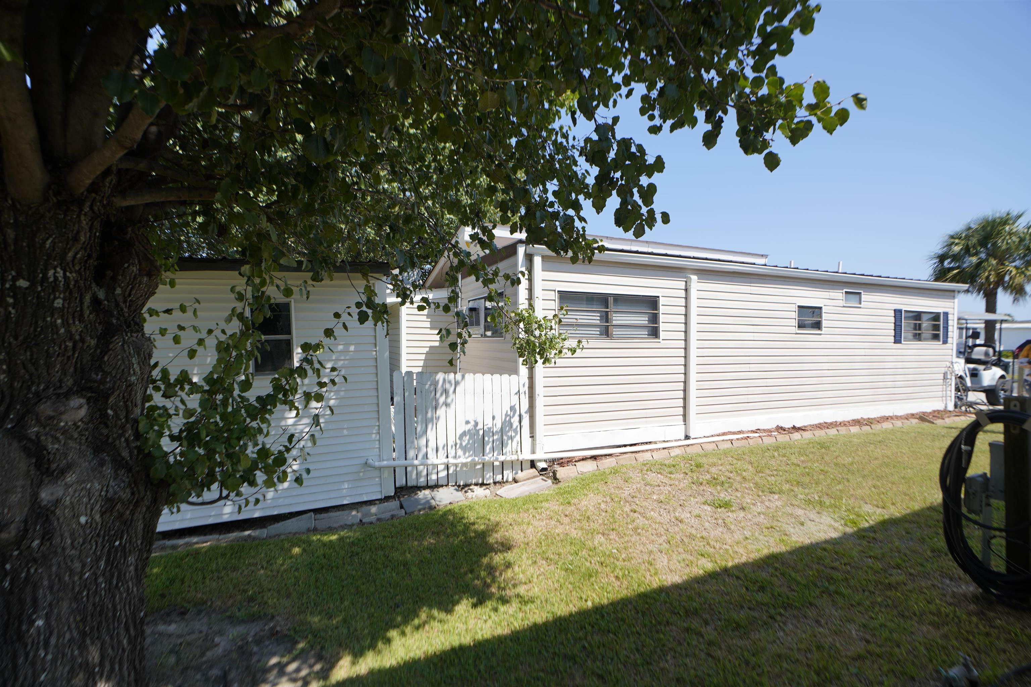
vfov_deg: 73.7
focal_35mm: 16
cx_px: 516
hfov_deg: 96.7
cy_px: 344
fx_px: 458
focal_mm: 16
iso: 100
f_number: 4.5
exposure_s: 1/400
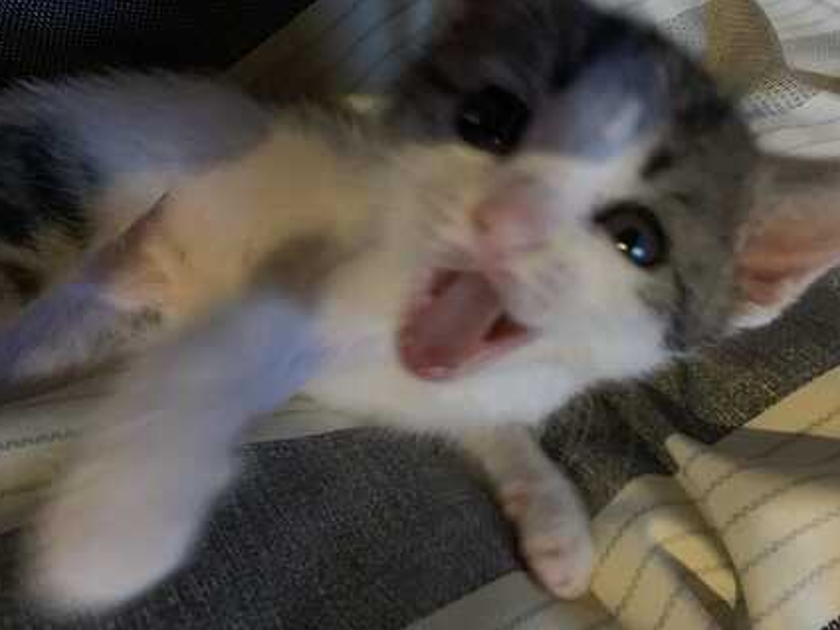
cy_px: 325
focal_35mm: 27
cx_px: 424
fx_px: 655
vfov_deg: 51.3
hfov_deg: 65.3
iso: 640
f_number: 1.8
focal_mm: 4.25
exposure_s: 1/20
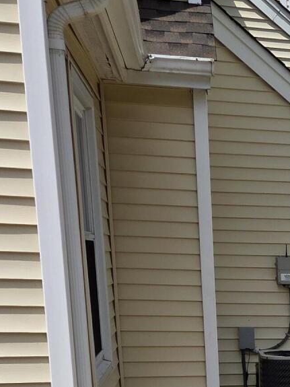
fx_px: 894
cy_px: 466
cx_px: 492
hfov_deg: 16.1
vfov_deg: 22.5
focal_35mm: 80
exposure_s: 1/7891
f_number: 1.8
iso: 64
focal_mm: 5.4
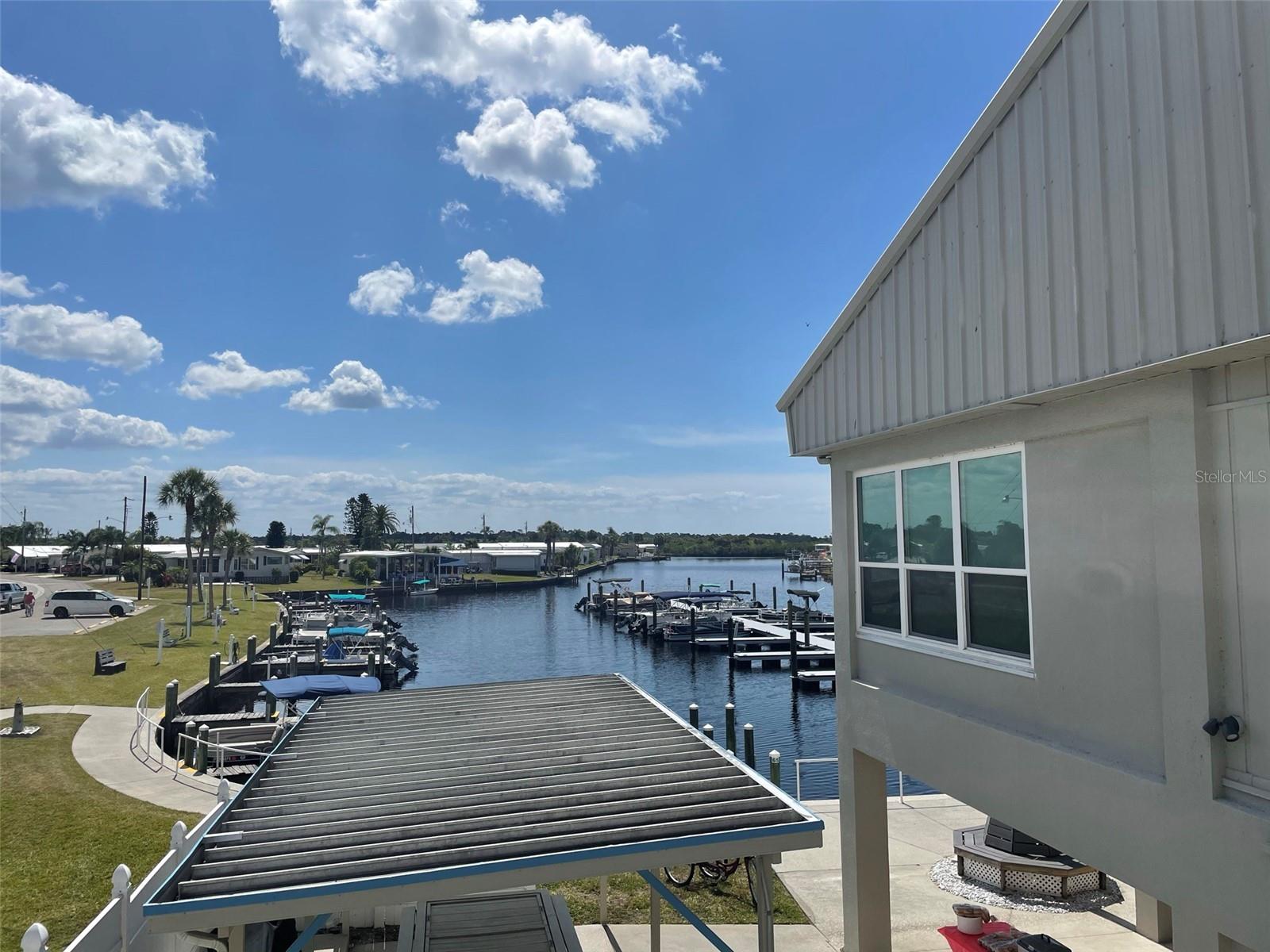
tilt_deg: +4.3
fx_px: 954
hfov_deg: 67.3
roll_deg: +0.0
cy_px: 476
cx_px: 635
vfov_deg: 53.1
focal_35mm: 26
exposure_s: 1/8403
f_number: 1.6
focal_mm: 4.2
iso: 32
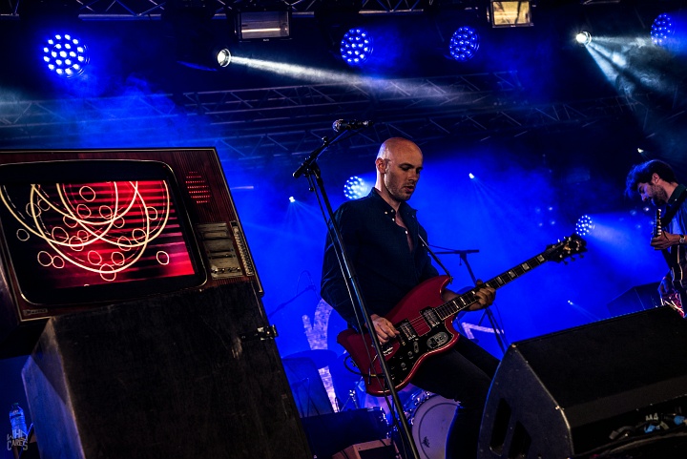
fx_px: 1069
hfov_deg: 35.6
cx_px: 344
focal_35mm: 56
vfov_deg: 24.2
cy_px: 230
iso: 400
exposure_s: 1/100
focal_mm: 56
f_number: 4.5
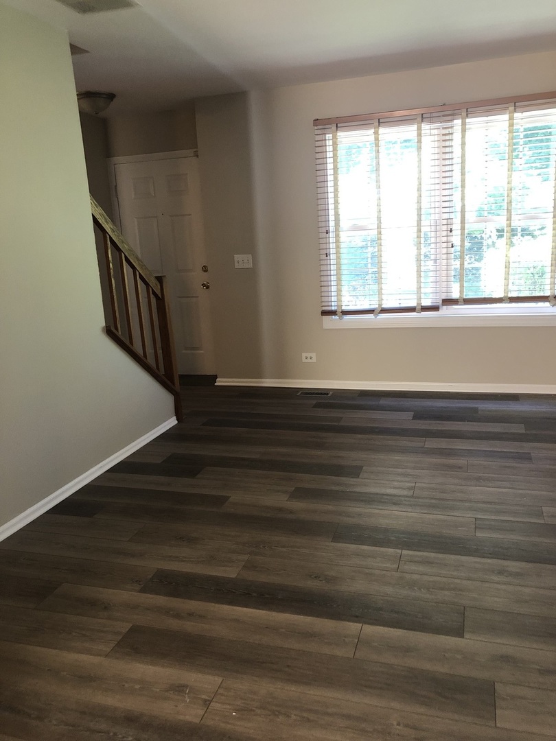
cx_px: 278
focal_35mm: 28
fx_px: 600
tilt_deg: -10.9
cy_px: 370
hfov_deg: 49.7
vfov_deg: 63.4
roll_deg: +3.7
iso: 64
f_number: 1.8
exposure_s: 1/15
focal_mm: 3.99
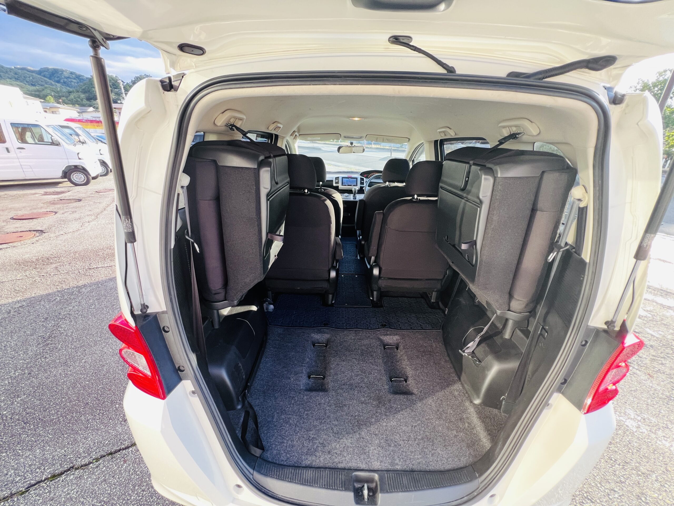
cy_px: 253
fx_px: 253
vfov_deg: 89.9
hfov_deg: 106.2
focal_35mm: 13
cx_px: 337
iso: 160
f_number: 1.8
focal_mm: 1.57
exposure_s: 1/99
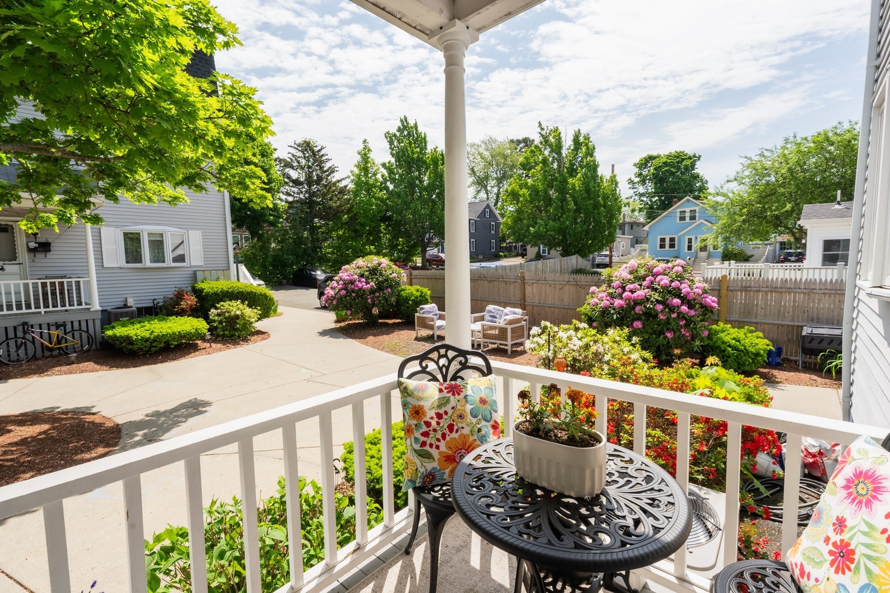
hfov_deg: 96.7
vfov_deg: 73.7
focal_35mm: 16
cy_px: 296
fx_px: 395
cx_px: 445
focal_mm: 16
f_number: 13
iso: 80
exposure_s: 1/125
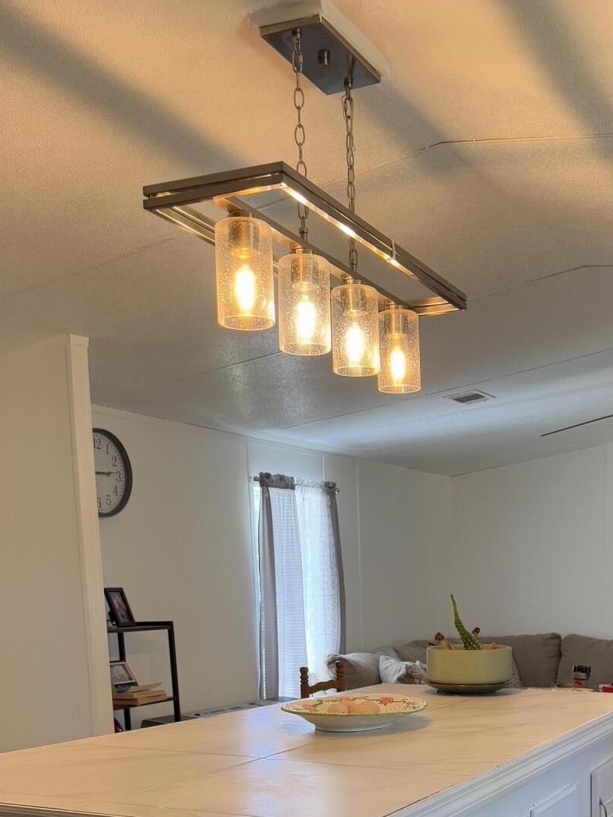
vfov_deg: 39.1
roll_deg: +1.8
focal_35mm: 45
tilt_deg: -7.9
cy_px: 734
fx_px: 1063
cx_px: 425
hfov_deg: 31.8
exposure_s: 1/60
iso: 125
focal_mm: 6.76
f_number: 1.78
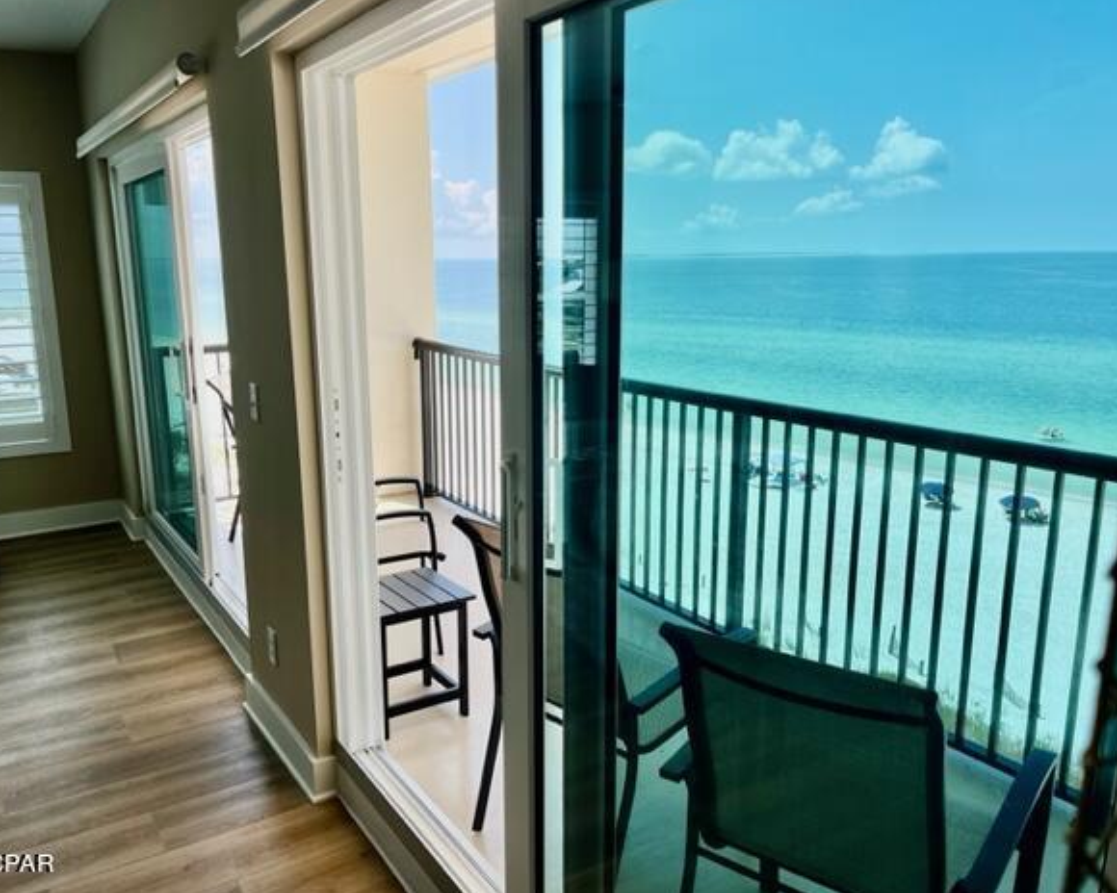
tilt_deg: -13.0
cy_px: 443
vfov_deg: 51.5
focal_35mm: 28
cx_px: 510
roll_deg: +0.8
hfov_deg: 62.1
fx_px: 926
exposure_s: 1/1151
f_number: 1.6
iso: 50
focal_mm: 5.1
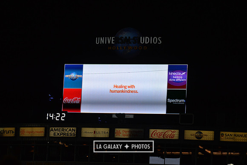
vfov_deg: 8.6
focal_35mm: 160
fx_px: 1098
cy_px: 82
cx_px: 124
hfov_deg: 12.8
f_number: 6.3
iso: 1600
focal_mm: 160
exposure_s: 1/2500
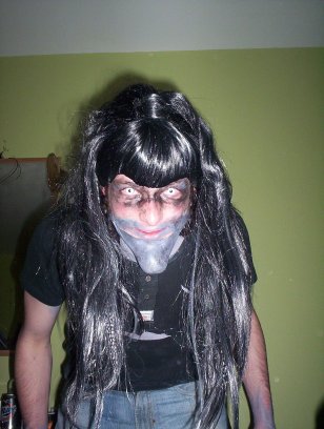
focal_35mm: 38
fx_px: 472
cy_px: 214
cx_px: 162
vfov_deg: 48.9
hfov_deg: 37.9
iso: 140
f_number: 4.5
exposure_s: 1/60
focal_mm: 4.99
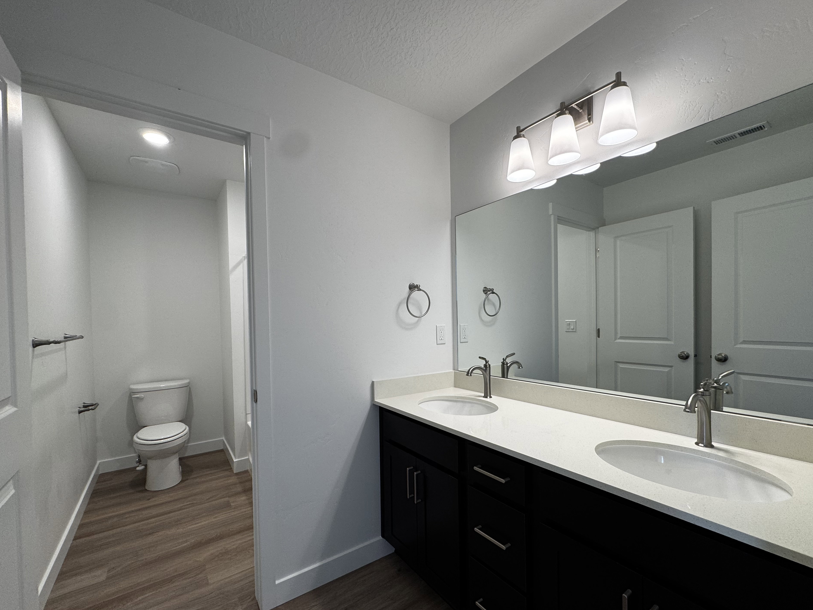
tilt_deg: -1.3
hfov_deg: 98.2
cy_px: 326
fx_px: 352
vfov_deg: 81.6
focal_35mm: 15
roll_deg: +1.9
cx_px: 413
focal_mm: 2.22
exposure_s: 1/120
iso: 80
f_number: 2.2
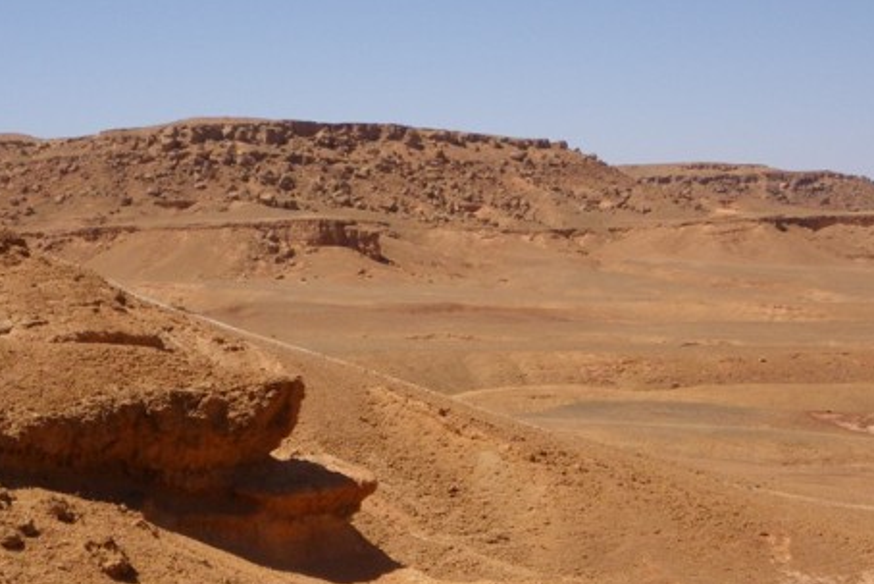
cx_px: 389
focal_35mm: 77
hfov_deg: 26.3
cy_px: 466
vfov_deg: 17.6
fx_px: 1870
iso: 64
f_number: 5
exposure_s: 1/500
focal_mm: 7.5
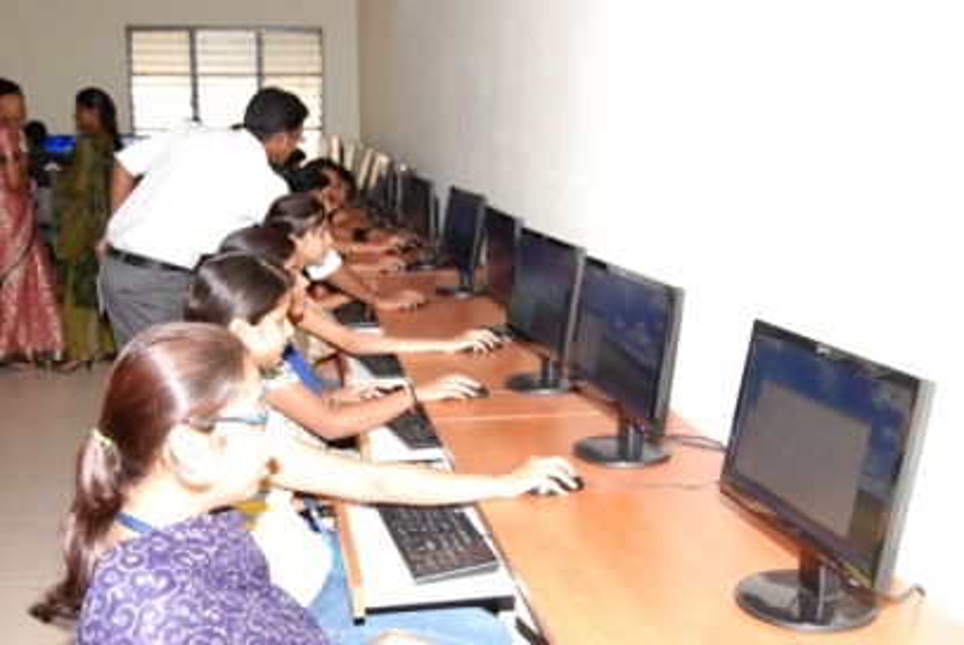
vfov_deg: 30.9
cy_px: 322
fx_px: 1166
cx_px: 482
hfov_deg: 44.9
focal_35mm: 44
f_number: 5.6
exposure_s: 1/125
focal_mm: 29
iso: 1000
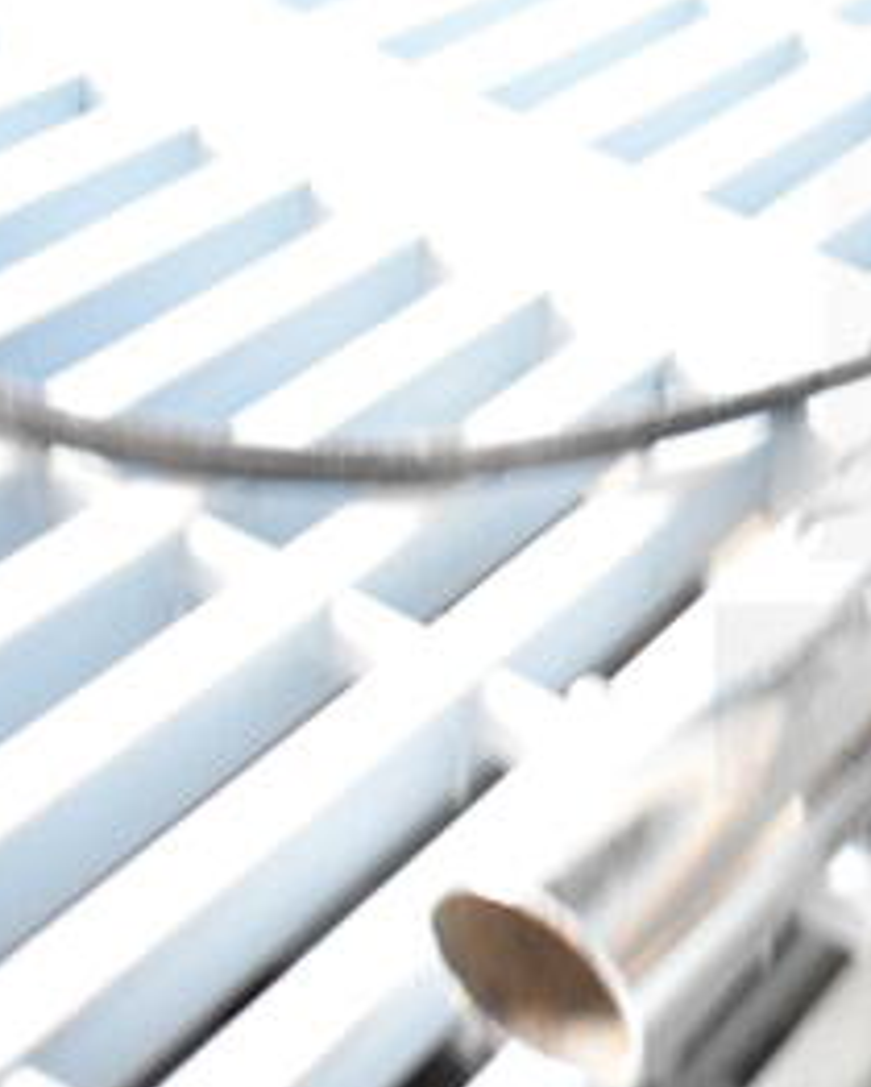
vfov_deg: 26.4
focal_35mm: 72
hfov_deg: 19.4
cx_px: 1178
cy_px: 471
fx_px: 2317
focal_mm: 22
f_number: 3.8
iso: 2800
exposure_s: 1/30
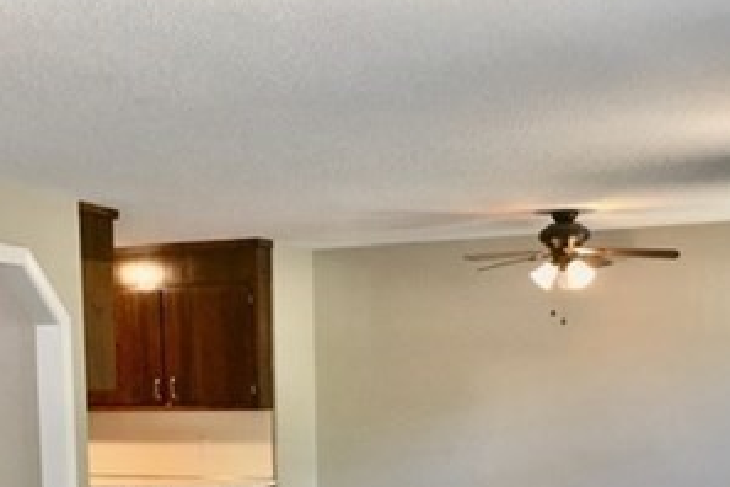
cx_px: 322
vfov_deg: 21.2
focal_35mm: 61
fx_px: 1237
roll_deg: +1.3
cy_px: 526
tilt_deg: -5.2
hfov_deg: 32.8
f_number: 2.2
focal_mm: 4.15
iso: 100
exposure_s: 1/30
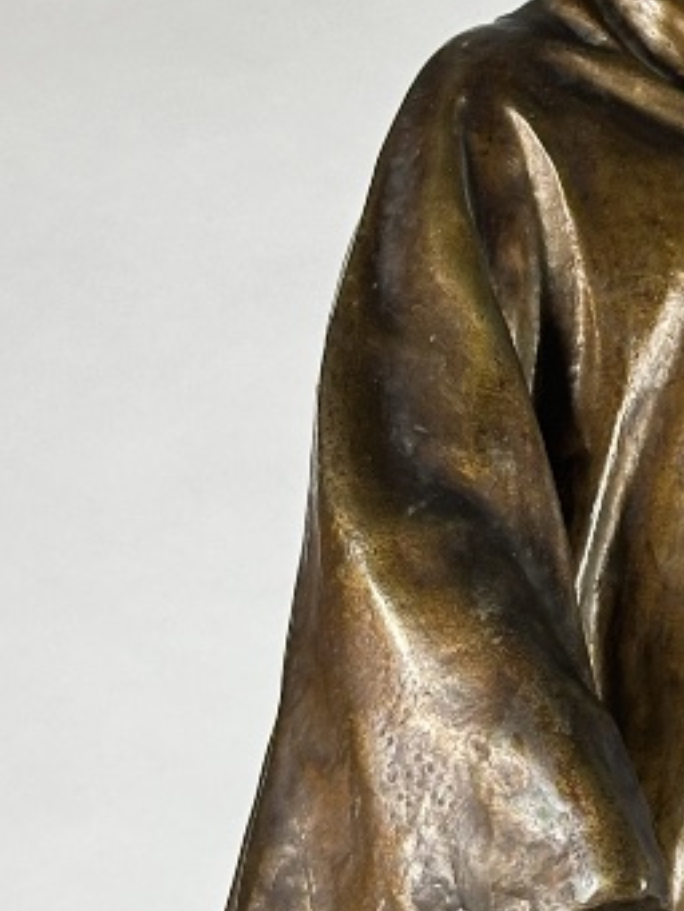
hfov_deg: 8.5
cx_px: 1109
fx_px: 4450
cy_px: 924
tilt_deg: +5.8
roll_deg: -0.7
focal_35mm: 169
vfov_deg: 11.6
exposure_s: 1/50
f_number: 1.78
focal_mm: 6.86
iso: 125
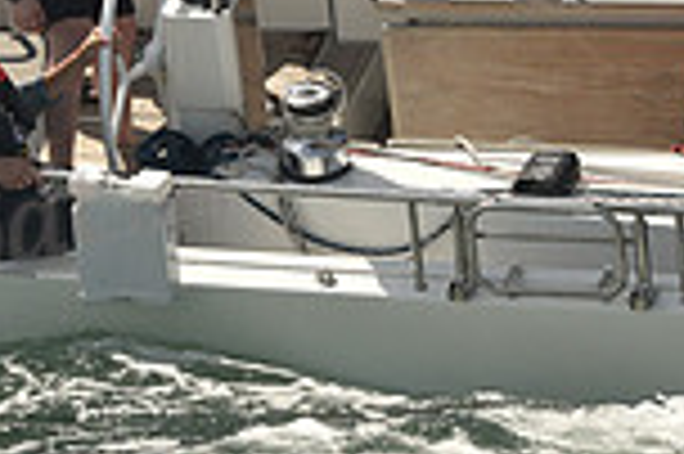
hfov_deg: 6.4
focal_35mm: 324
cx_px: 464
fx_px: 6149
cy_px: -38
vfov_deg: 4.2
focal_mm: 85
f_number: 11
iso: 320
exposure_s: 1/800
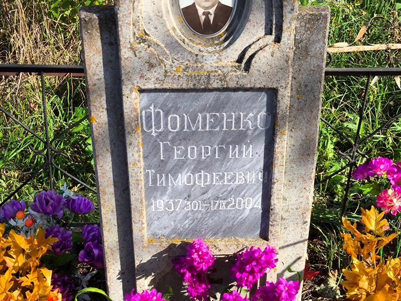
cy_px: 150
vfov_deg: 29.1
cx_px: 200
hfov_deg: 38.2
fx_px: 579
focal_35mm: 50
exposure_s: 1/421
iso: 50
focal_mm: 4.71
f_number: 1.7
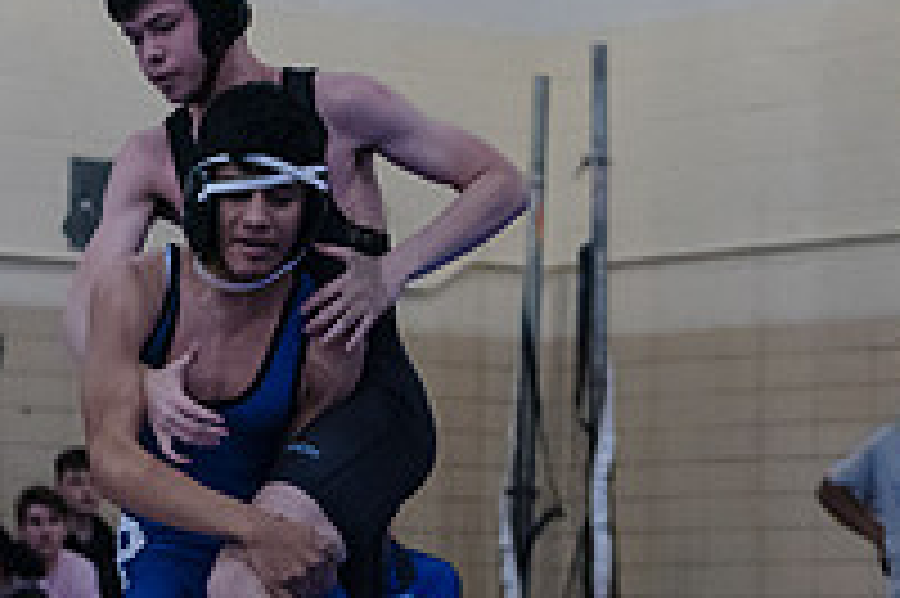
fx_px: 5071
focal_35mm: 203
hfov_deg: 10.1
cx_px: 364
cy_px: 677
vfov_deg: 6.7
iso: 5000
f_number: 3.2
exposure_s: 1/400
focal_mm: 70
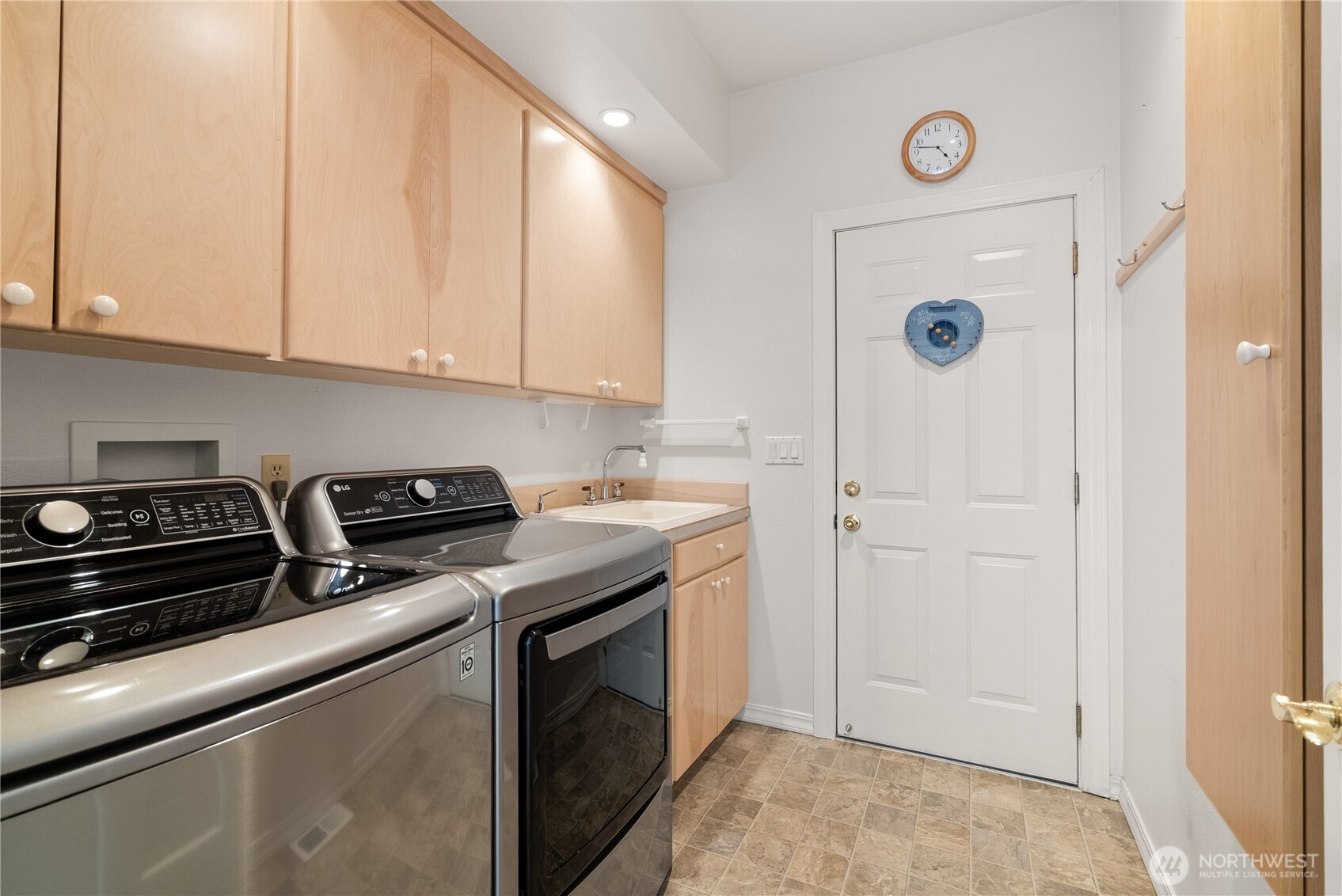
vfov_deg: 73.8
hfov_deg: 96.7
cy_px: 448
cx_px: 671
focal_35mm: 16
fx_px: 597
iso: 1000
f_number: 8
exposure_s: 1/2
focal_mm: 16
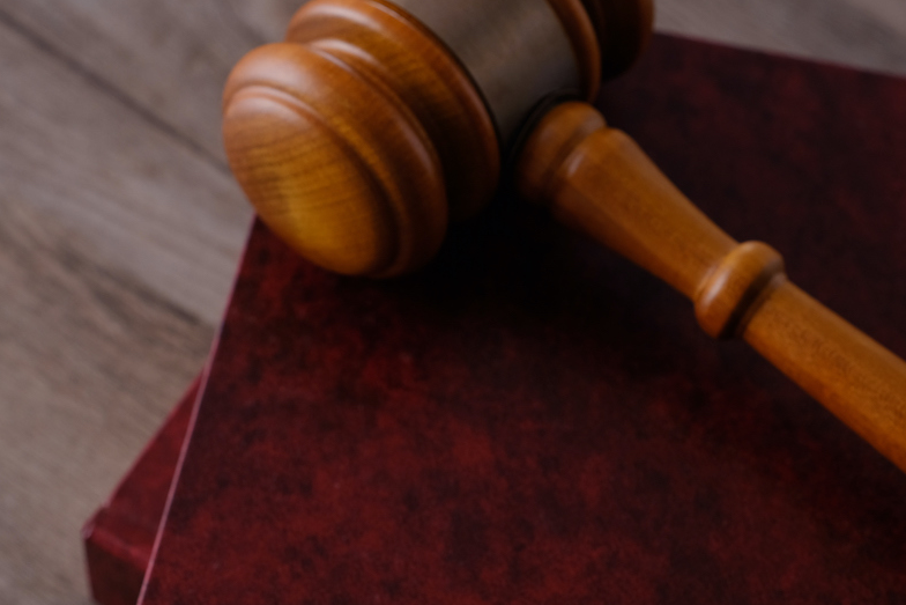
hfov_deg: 20.1
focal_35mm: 101
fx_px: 2542
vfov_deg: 13.6
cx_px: 313
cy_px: 253
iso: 200
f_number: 6.4
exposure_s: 1/125
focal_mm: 44.1
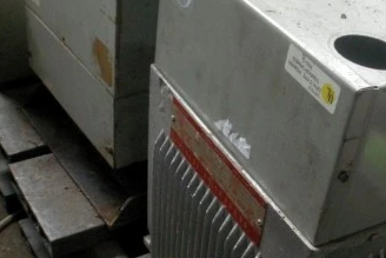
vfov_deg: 19.2
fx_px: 762
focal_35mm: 71
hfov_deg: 27.6
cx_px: 335
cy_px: 171
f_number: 2.7
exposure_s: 1/25
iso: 400
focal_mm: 7.5
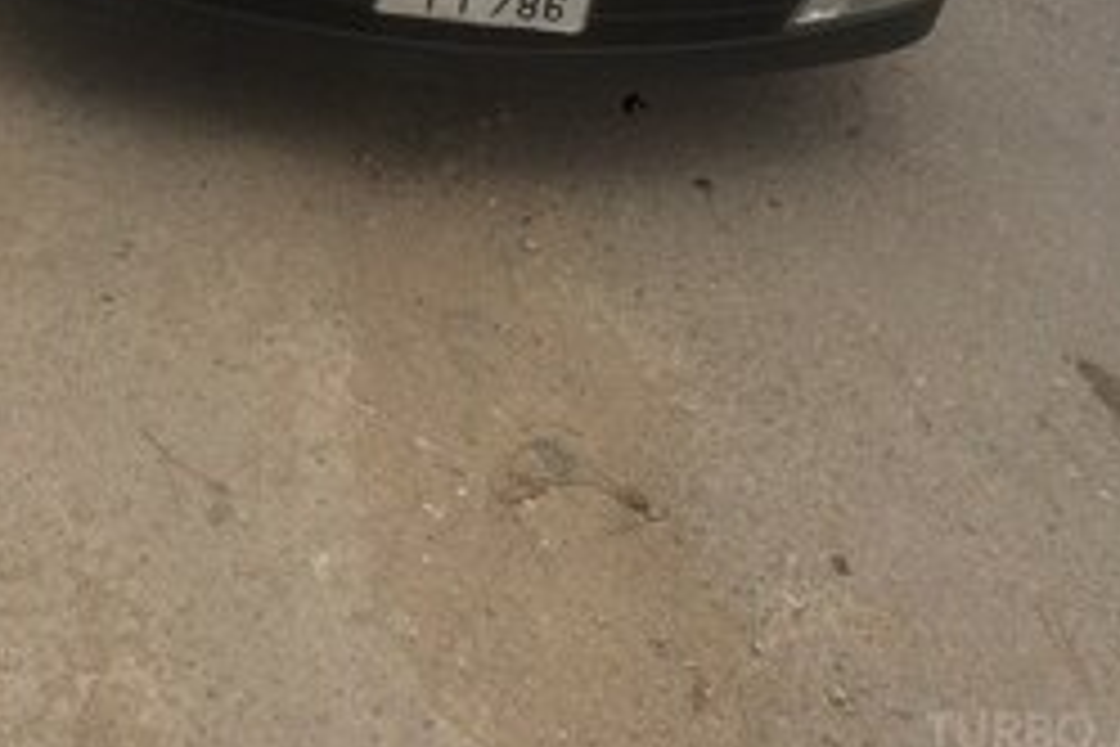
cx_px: 360
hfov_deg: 33.1
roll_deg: -7.9
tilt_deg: -18.6
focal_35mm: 60
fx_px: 1867
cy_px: -324
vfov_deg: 20.0
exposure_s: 1/100
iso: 50
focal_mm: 4.15
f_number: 2.2
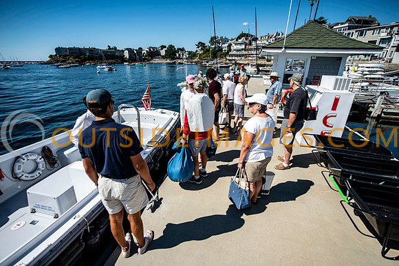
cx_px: 200
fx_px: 174
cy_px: 133
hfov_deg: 97.8
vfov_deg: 74.8
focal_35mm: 16
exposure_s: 1/3200
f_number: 6.3
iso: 400
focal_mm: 15
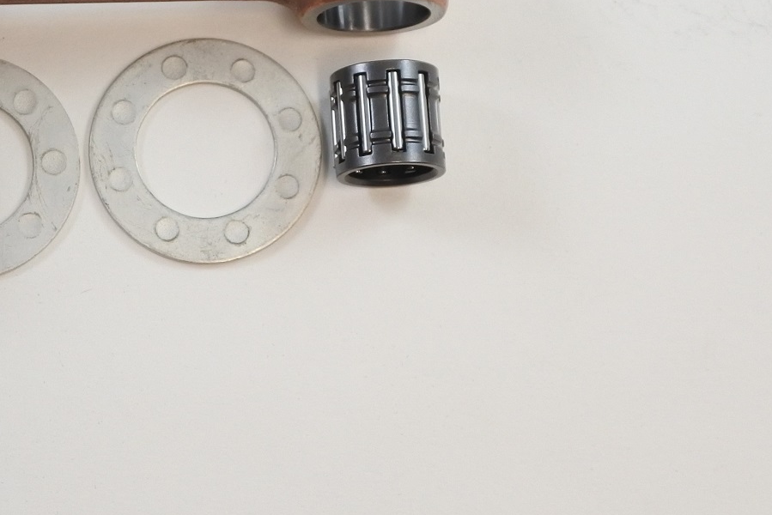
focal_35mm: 93
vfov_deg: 14.6
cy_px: 45
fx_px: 1995
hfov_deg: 21.3
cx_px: 46
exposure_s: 1/125
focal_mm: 18.4
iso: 450
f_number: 4.5
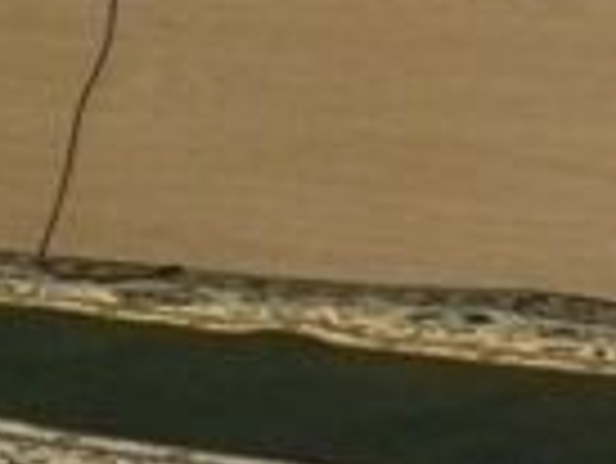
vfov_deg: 8.3
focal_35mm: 173
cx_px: -243
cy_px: -356
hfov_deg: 11.1
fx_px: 3081
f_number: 2.8
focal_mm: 6.1
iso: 640
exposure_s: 1/30
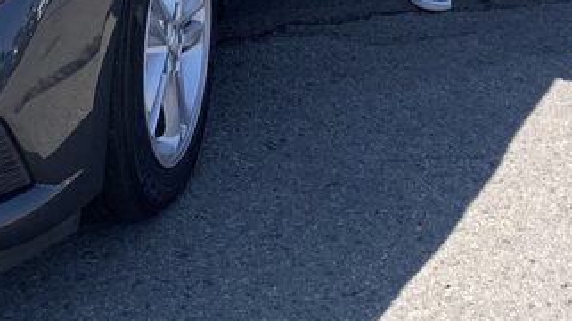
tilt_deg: -8.1
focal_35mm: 106
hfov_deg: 20.1
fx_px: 1607
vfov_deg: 10.2
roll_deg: -1.4
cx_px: 205
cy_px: -403
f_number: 1.8
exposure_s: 1/727
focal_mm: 4.25
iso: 25
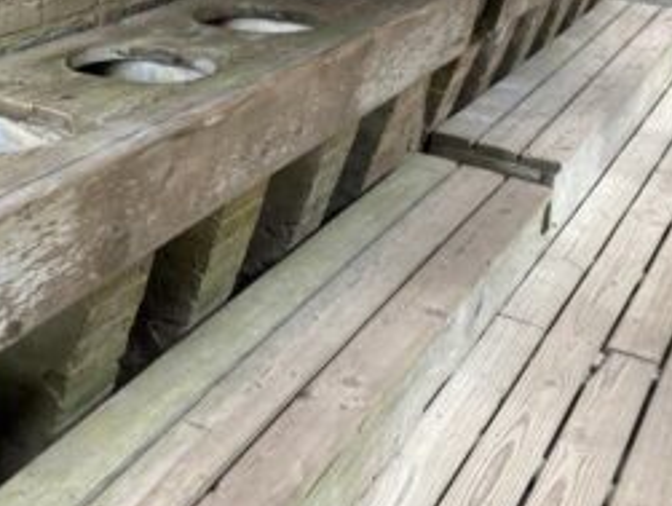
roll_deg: -2.3
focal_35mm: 54
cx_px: 154
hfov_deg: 34.6
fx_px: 1050
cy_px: 129
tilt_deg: -20.1
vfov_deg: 26.8
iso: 50
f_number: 1.8
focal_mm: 3.99
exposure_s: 1/121
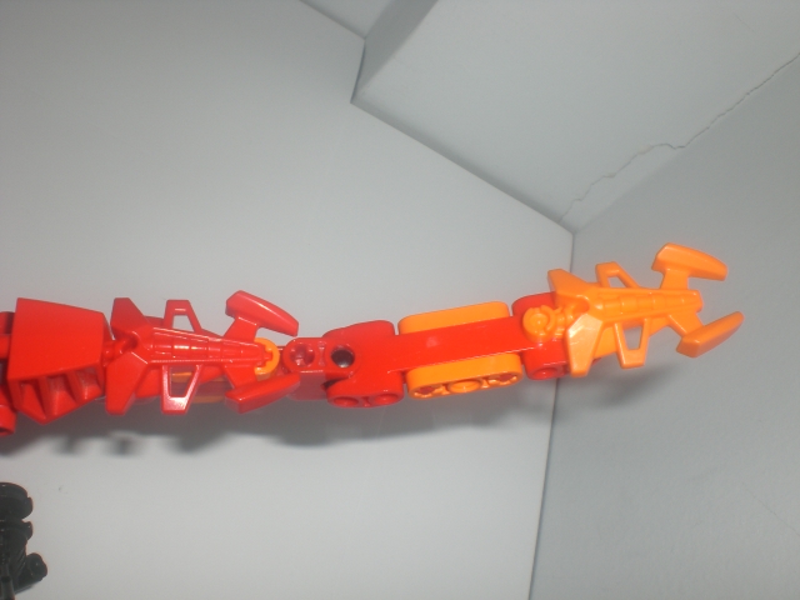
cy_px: 300
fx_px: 878
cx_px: 400
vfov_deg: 37.7
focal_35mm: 38
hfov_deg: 49.0
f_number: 4.4
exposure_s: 1/60
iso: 50
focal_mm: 6.3
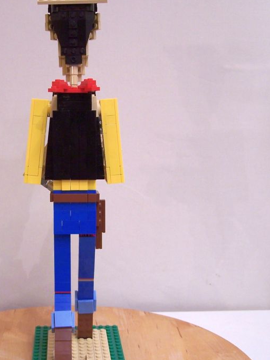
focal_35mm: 57
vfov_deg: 33.8
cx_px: 73
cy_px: 189
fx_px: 593
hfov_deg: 25.4
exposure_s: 1/3
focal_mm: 6.3
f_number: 2.8
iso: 80
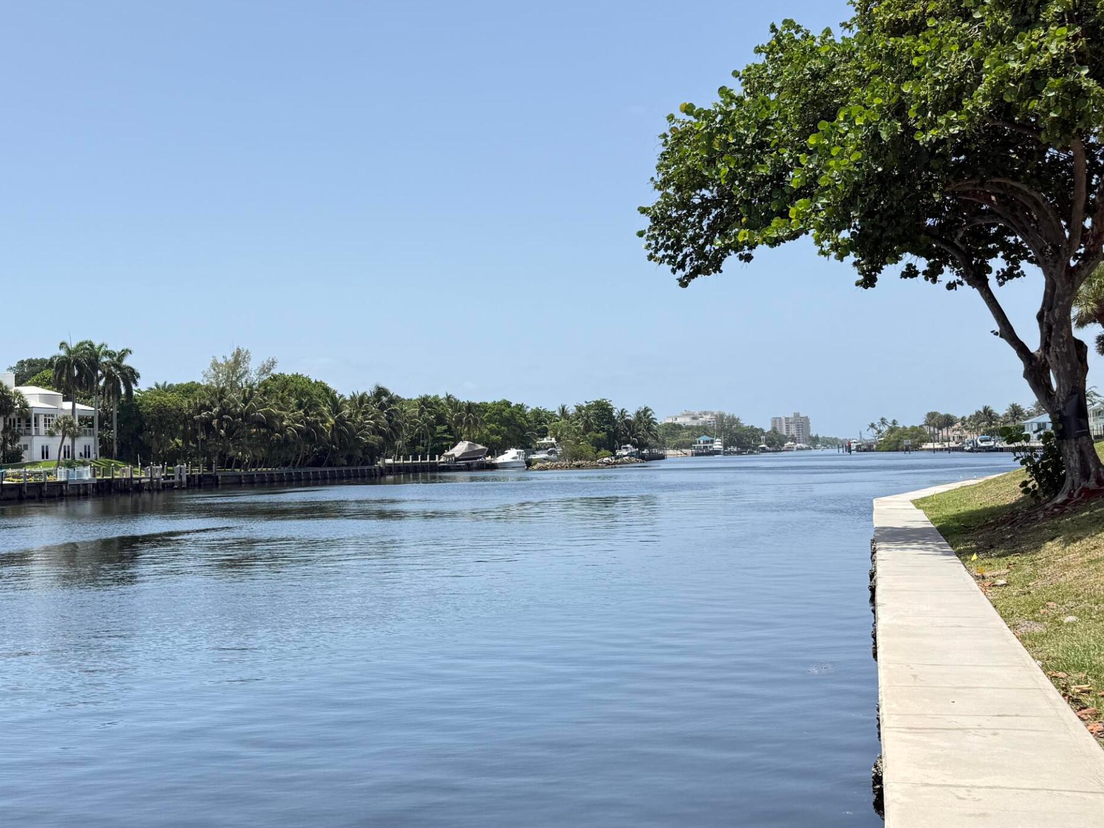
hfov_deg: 47.0
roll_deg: +2.2
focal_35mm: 39
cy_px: 379
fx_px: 1244
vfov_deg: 36.8
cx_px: 359
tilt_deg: +3.5
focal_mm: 6.76
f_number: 1.78
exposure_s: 1/4167
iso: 80
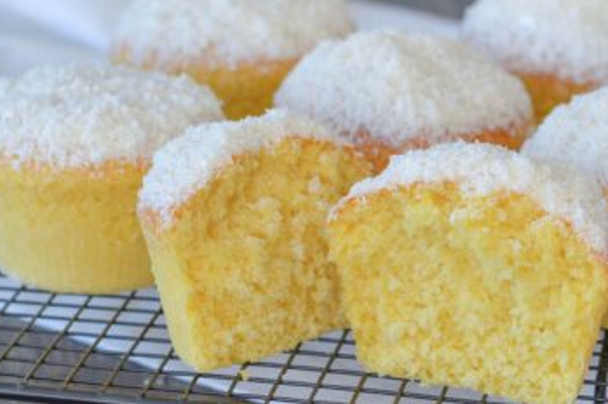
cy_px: 177
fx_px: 1704
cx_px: 390
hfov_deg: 20.2
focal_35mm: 101
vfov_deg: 13.5
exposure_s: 1/125
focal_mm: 50
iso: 800
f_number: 4.5
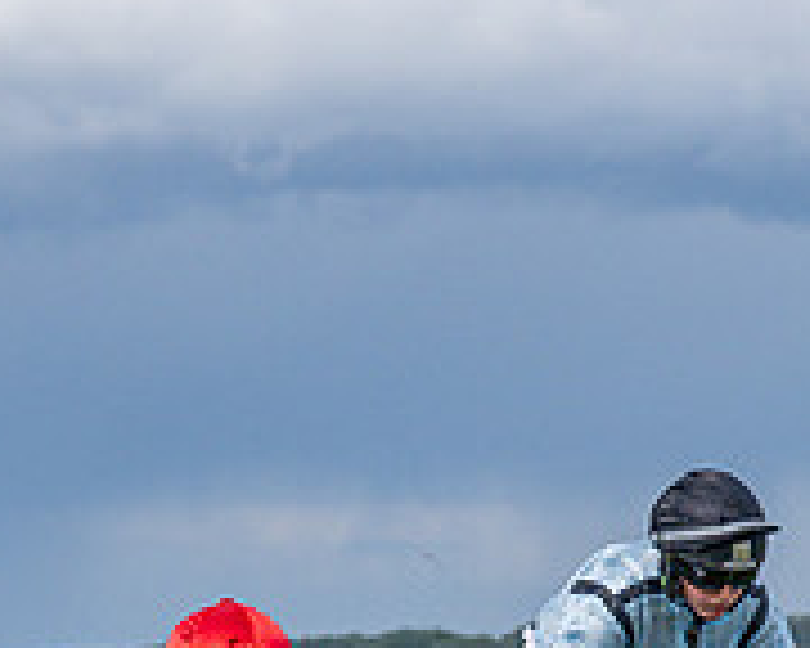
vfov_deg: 4.2
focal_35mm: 370
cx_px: 429
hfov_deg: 5.2
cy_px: 996
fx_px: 8870
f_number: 5
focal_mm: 70
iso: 400
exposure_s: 1/2500
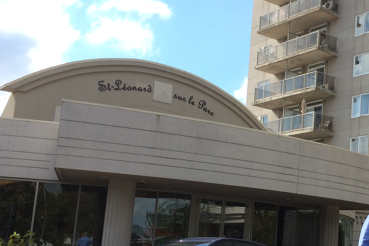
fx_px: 595
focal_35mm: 58
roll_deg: -2.2
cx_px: 343
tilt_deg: +9.8
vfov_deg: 23.3
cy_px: 153
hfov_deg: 32.5
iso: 32
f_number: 2.2
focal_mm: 4.15
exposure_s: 1/1520
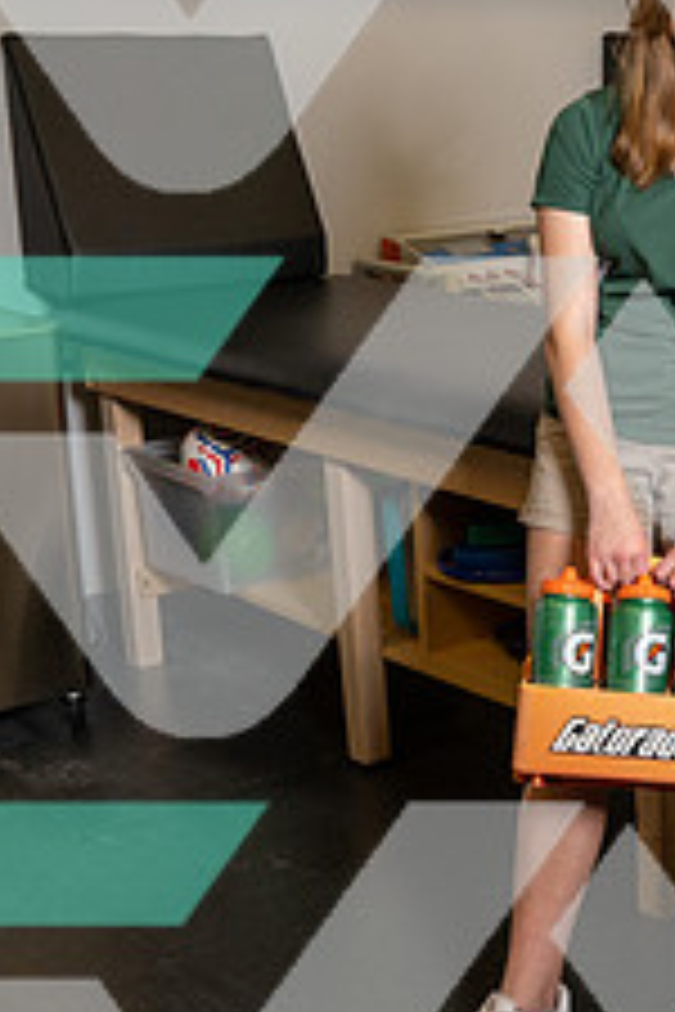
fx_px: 1744
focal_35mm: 62
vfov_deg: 32.4
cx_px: 958
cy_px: 497
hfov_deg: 19.6
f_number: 7.1
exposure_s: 1/250
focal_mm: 24
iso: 640
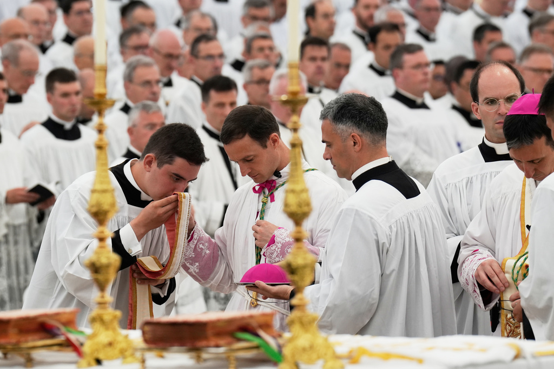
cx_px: 277
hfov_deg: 6.9
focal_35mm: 300
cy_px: 184
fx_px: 4615
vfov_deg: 4.6
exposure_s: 1/1000
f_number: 4.5
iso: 1250
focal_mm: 200
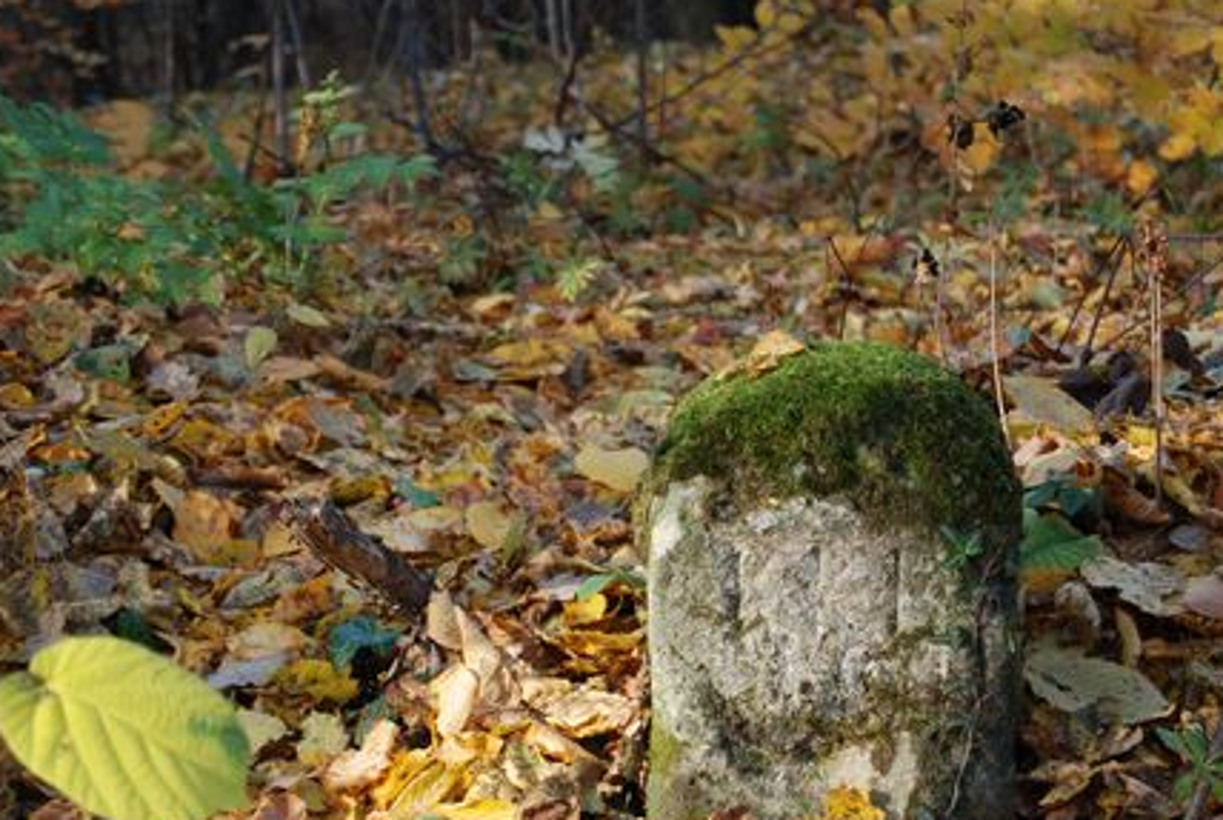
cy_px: 469
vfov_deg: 11.9
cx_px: 746
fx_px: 3937
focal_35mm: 116
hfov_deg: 17.6
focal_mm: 55
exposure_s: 1/80
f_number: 5.6
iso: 200
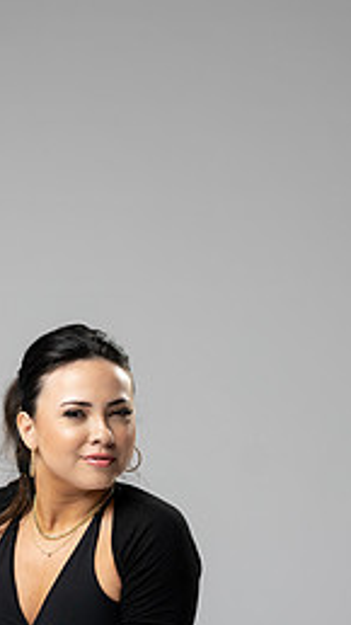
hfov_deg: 7.8
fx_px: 2566
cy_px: 397
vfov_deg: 13.9
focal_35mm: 155
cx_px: 109
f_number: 2.8
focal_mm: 85
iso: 200
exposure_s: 1/125
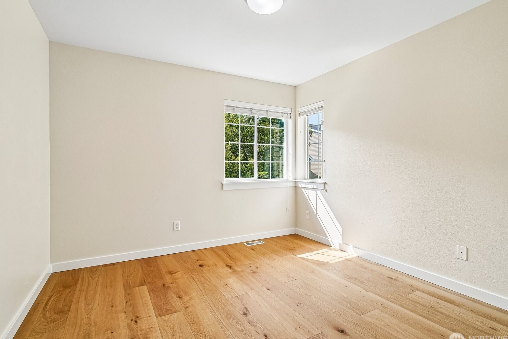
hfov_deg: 93.3
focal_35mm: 17
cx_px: 256
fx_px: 240
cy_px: 173
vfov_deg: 70.4
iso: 1600
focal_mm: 16
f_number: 8
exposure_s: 1/320
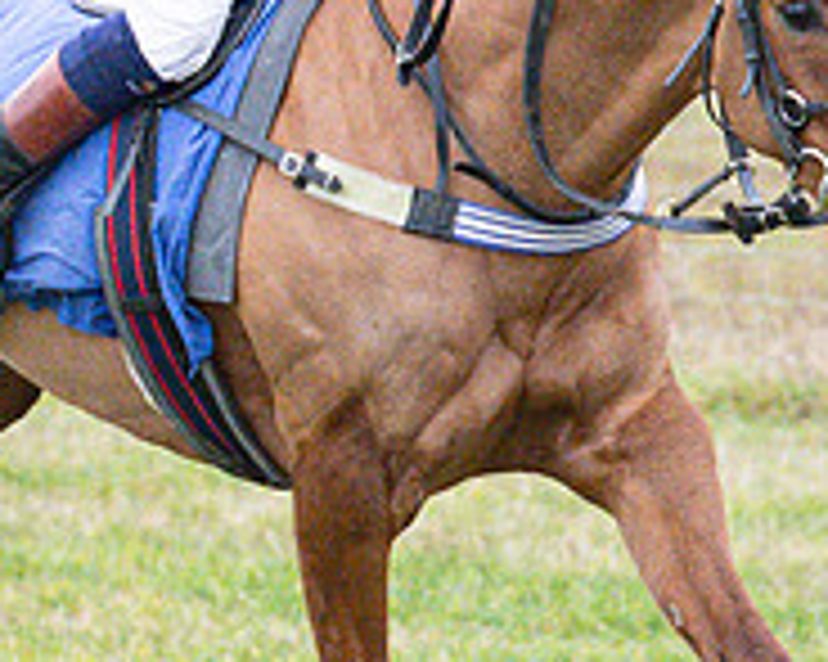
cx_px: 333
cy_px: 160
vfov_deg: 2.3
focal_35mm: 672
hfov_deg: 2.9
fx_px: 16459
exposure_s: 1/1000
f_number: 2.8
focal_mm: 82
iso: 1600
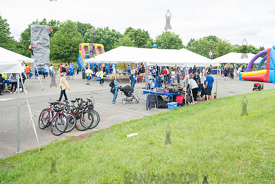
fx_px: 229
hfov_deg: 61.3
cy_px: 77
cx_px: 168
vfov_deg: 43.5
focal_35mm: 30
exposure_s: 1/800
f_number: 3.5
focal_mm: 24
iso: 200
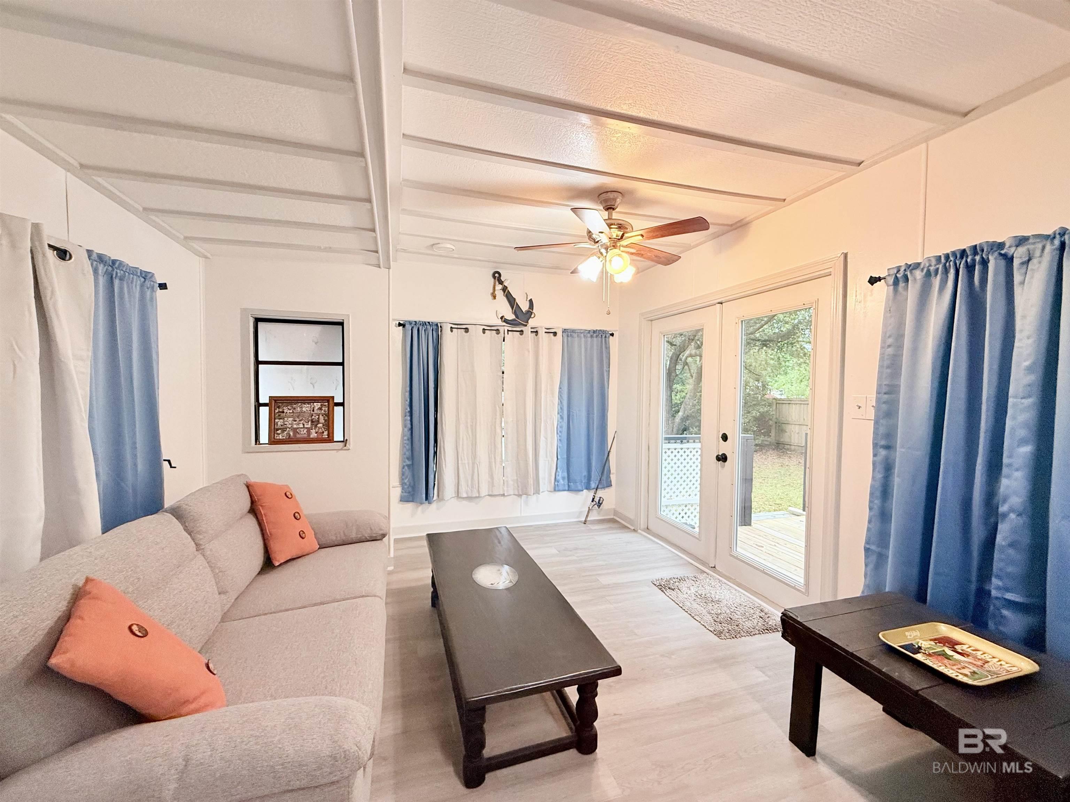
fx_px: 433
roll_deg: -1.0
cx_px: 535
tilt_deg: -1.1
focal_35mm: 14
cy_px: 401
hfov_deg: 102.1
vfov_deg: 85.7
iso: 200
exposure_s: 1/99
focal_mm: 2.22
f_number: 2.2
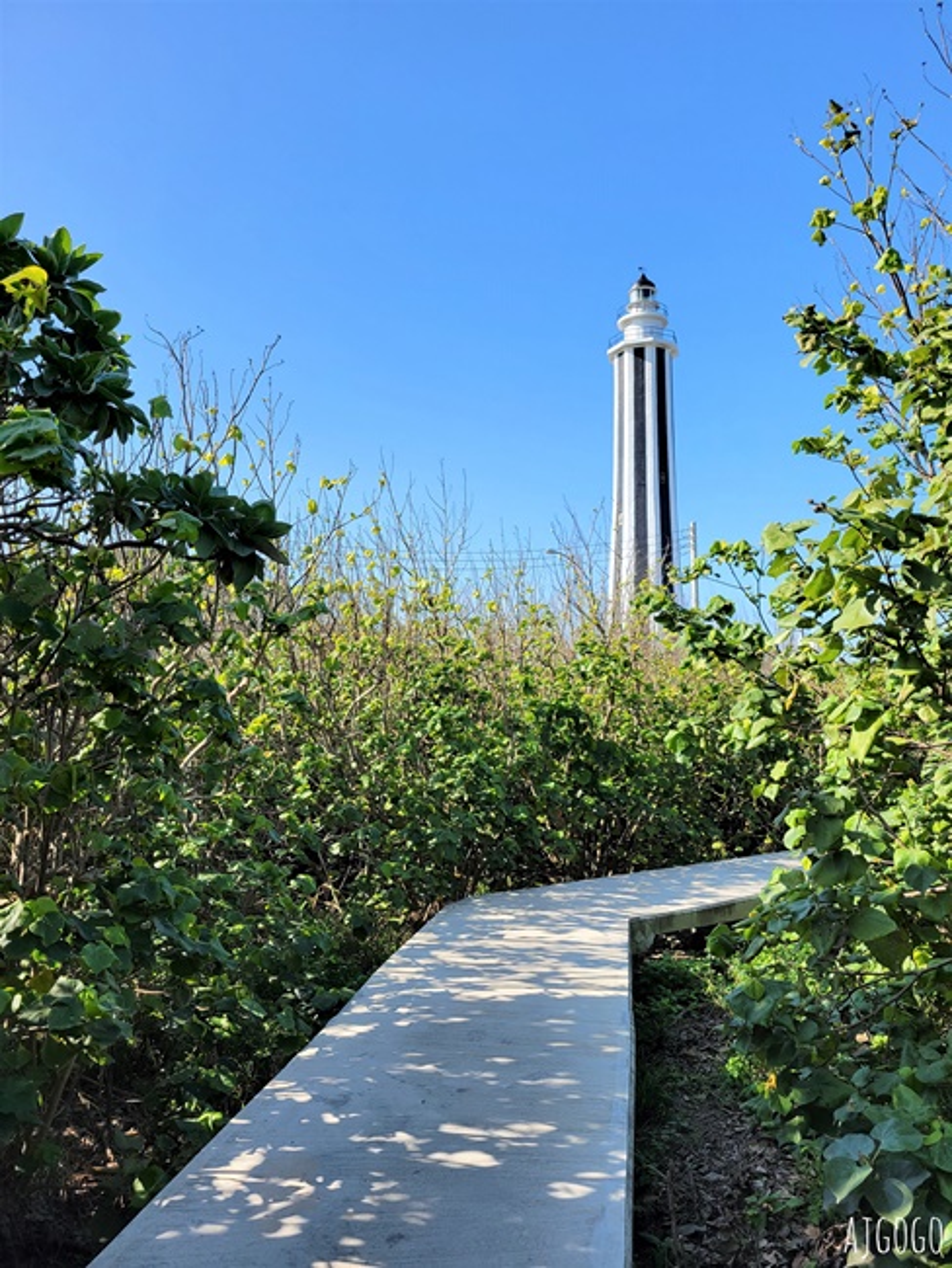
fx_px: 953
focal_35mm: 26
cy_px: 634
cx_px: 476
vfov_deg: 67.3
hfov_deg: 53.1
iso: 40
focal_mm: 5.4
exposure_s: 1/1218
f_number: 1.8
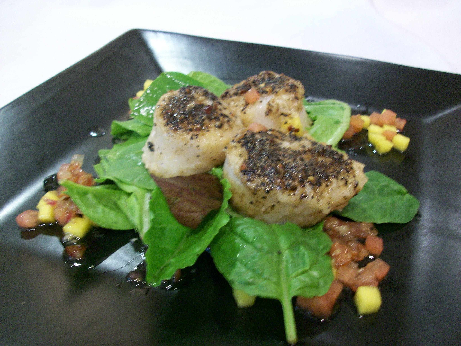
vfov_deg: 41.8
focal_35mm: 34
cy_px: 173
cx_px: 230
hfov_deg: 54.0
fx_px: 453
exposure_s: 1/12.4
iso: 160
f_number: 2.8
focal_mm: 5.7
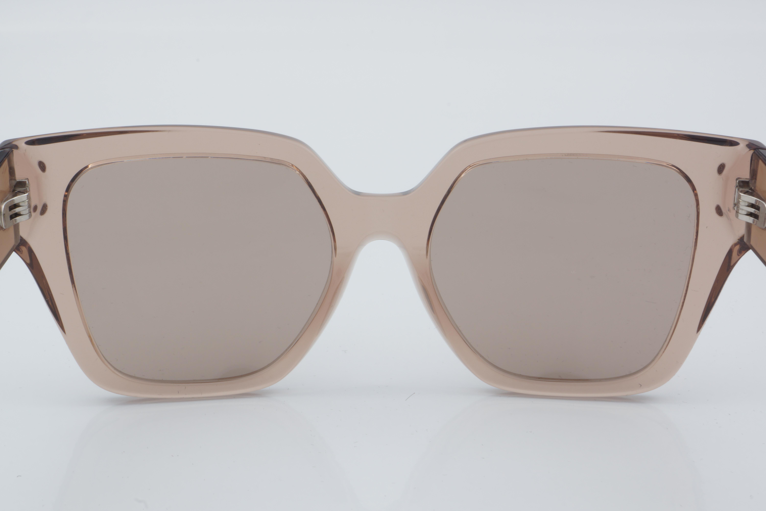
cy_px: 256
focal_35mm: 75
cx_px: 383
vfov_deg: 18.2
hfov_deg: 27.0
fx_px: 1596
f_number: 32
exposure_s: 1/4
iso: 100
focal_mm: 50
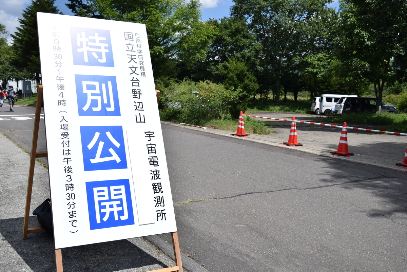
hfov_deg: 51.3
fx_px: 424
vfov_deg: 35.5
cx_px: 204
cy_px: 136
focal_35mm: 38
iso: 100
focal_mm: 25
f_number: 5.6
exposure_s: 1/1000
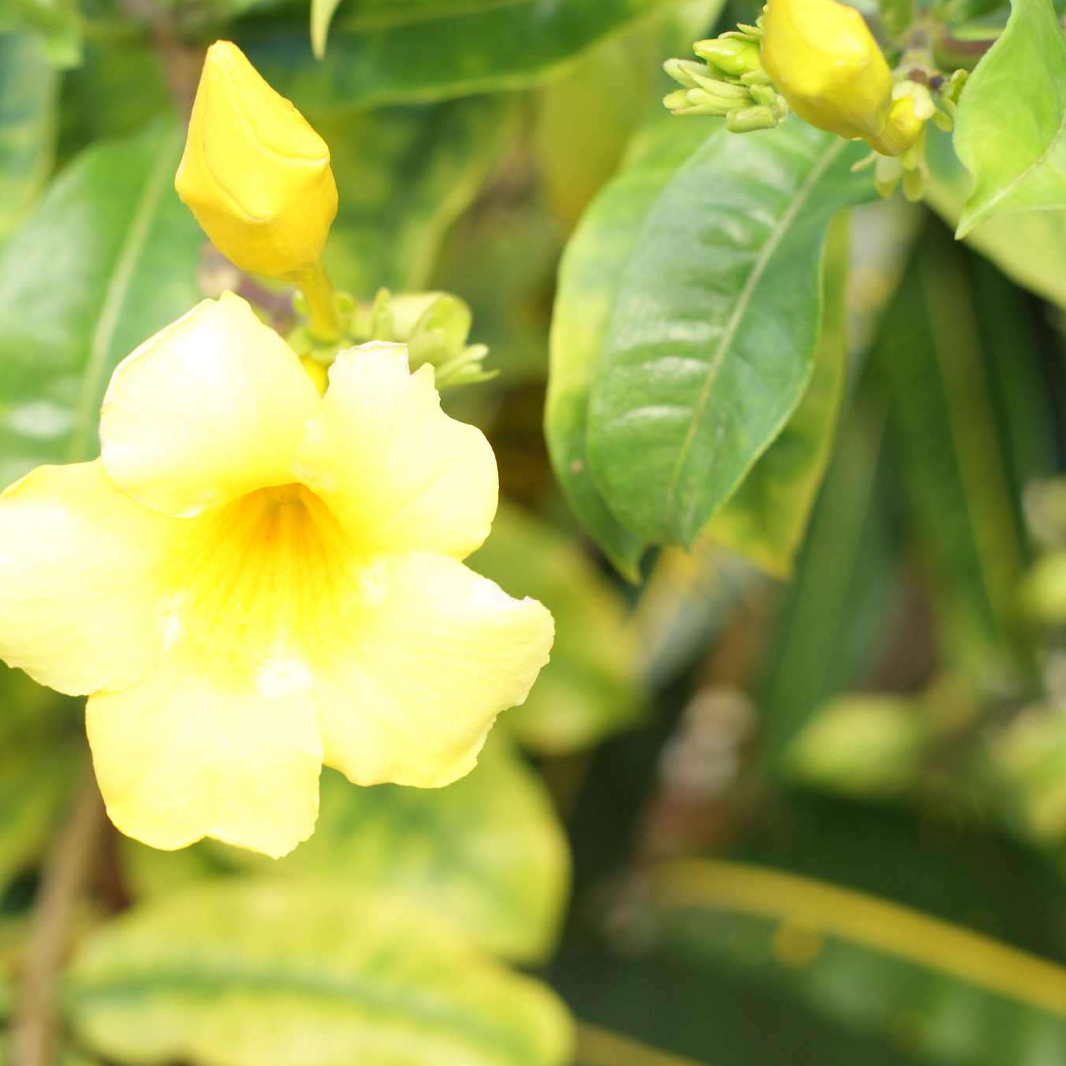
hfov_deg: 18.0
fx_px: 3345
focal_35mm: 96
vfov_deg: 18.1
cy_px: 533
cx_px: 278
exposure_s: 1/50
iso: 100
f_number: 5.6
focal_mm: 50
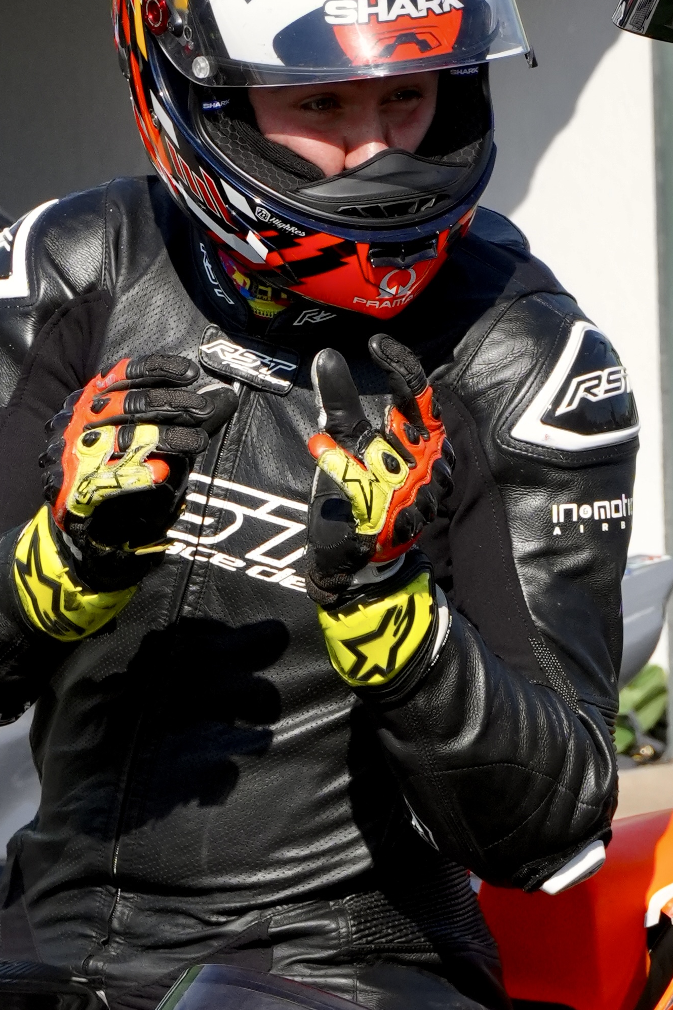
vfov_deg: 8.8
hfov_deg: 5.9
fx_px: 6532
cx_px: 650
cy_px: 639
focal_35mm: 233
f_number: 7.1
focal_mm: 50
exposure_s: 1/2000
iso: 800
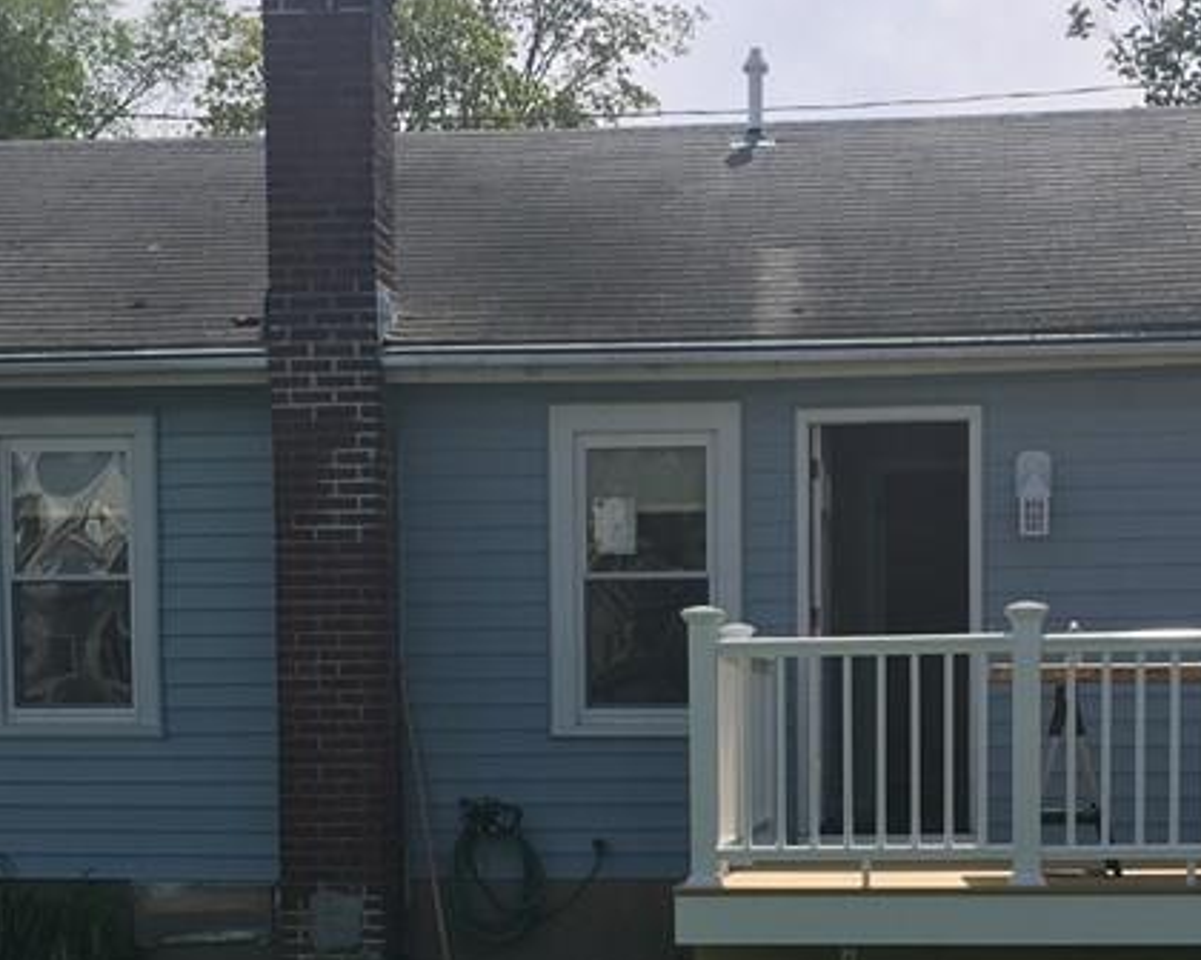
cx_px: 683
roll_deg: -0.4
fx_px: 2453
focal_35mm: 69
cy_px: 931
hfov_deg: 27.5
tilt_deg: -2.1
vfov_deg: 21.5
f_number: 2.2
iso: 25
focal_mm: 4.15
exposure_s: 1/1399
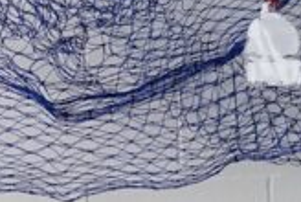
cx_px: 400
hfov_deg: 9.3
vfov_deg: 6.0
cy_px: -337
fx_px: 1826
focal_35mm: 218
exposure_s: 1/160
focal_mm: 35
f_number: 4
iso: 320
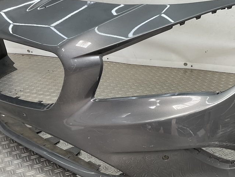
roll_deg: -0.1
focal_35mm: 46
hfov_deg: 41.1
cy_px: 92
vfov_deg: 31.5
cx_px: 138
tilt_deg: -25.0
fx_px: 312
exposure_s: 1/120
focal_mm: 3
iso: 20
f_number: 1.8
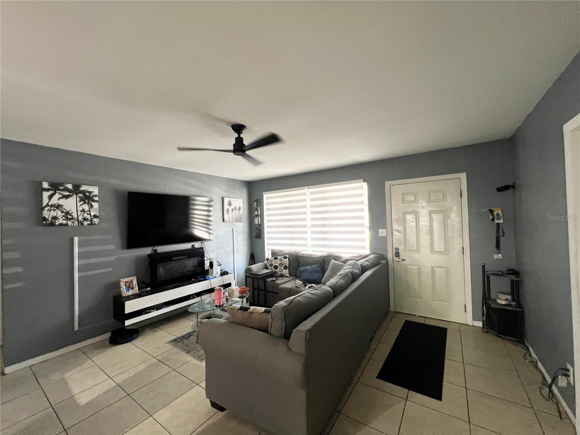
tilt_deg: +2.2
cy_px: 218
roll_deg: +1.8
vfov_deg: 89.9
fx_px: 218
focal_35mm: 13
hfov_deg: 106.2
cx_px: 290
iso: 160
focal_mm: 1.57
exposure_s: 1/63
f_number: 1.8
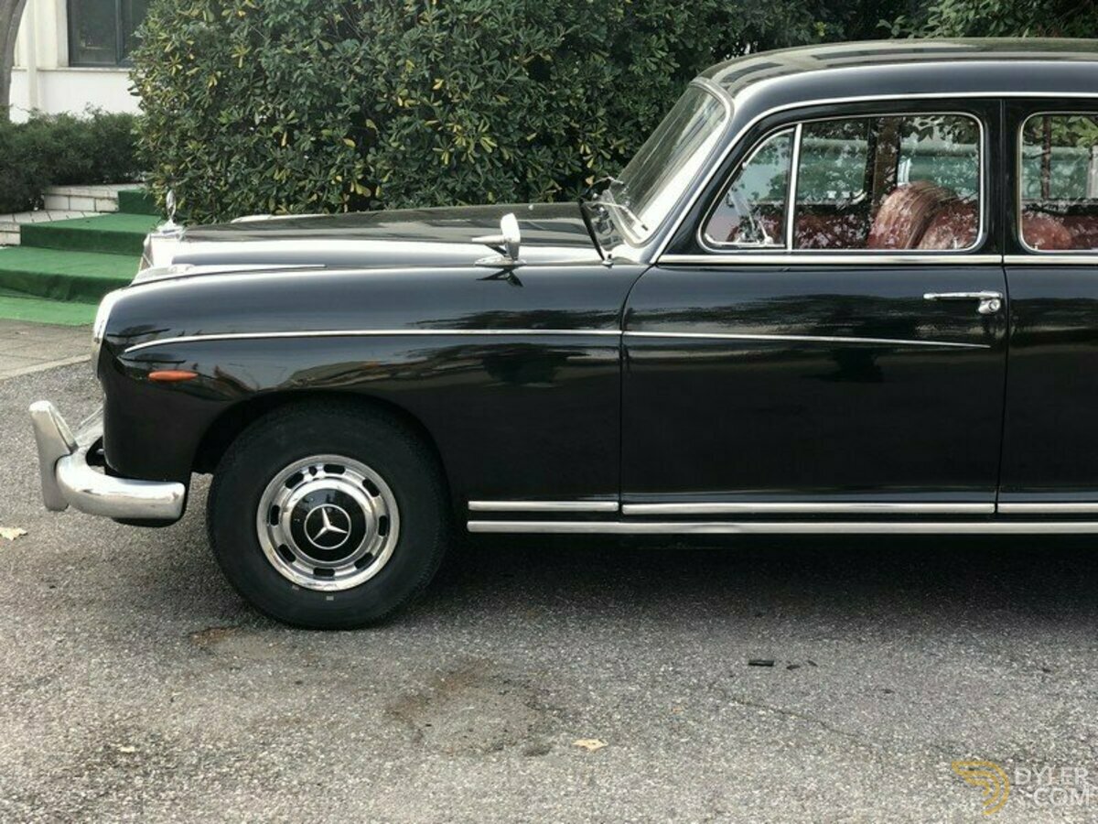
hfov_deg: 36.8
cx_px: 549
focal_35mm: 52
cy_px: 412
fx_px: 1649
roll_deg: -0.8
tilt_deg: -11.3
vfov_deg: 28.0
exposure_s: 1/120
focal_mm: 6
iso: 25
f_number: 2.4
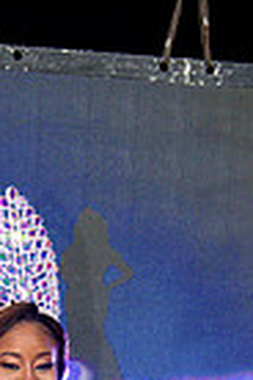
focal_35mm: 124
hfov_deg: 11.0
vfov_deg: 15.2
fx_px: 1307
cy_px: 578
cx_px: 36
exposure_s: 1/160
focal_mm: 38
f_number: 5
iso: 4000
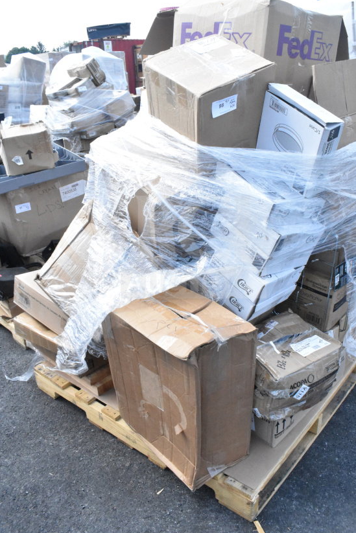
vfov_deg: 61.9
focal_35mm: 30
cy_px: 247
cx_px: 193
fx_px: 445
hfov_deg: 43.6
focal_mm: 18
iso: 6400
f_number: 16
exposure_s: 1/1000
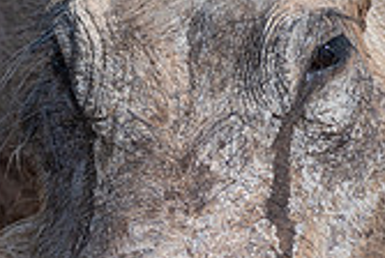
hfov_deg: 1.3
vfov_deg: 0.9
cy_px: 221
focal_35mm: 1613
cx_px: 217
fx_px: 17281
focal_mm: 600
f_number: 8
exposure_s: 1/2000
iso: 800
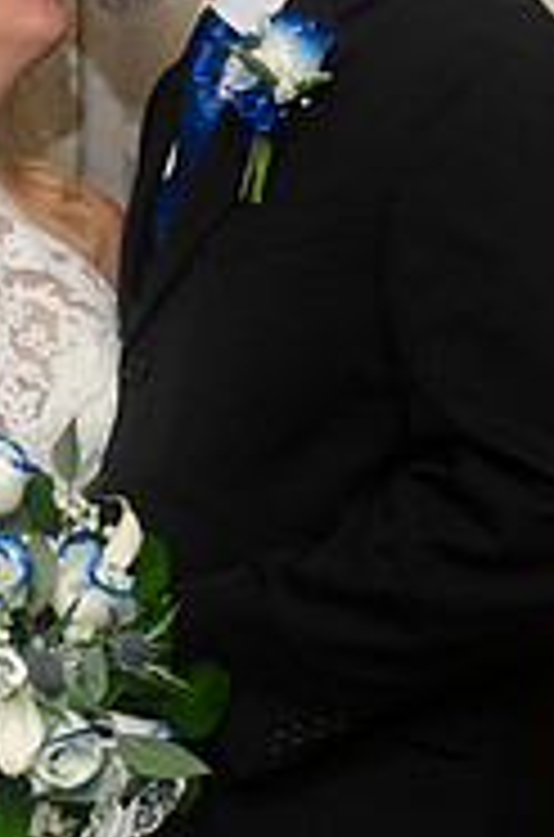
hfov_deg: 15.5
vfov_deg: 23.4
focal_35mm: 87
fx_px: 2019
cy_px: 351
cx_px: 108
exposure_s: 1/30
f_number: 5.6
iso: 400
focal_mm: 24
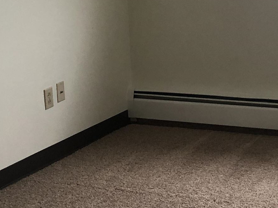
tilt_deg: -3.9
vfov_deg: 14.8
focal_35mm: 97
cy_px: -29
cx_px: 244
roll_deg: +2.4
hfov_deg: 19.9
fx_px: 779
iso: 40
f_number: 1.8
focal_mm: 4
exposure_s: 1/20
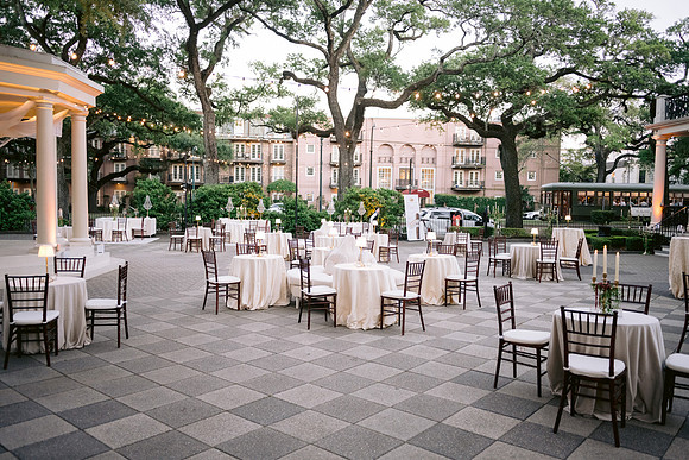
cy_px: 230
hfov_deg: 65.5
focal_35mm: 28
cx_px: 344
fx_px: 536
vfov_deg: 46.4
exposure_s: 1/125
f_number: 2.8
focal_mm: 28
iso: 1250
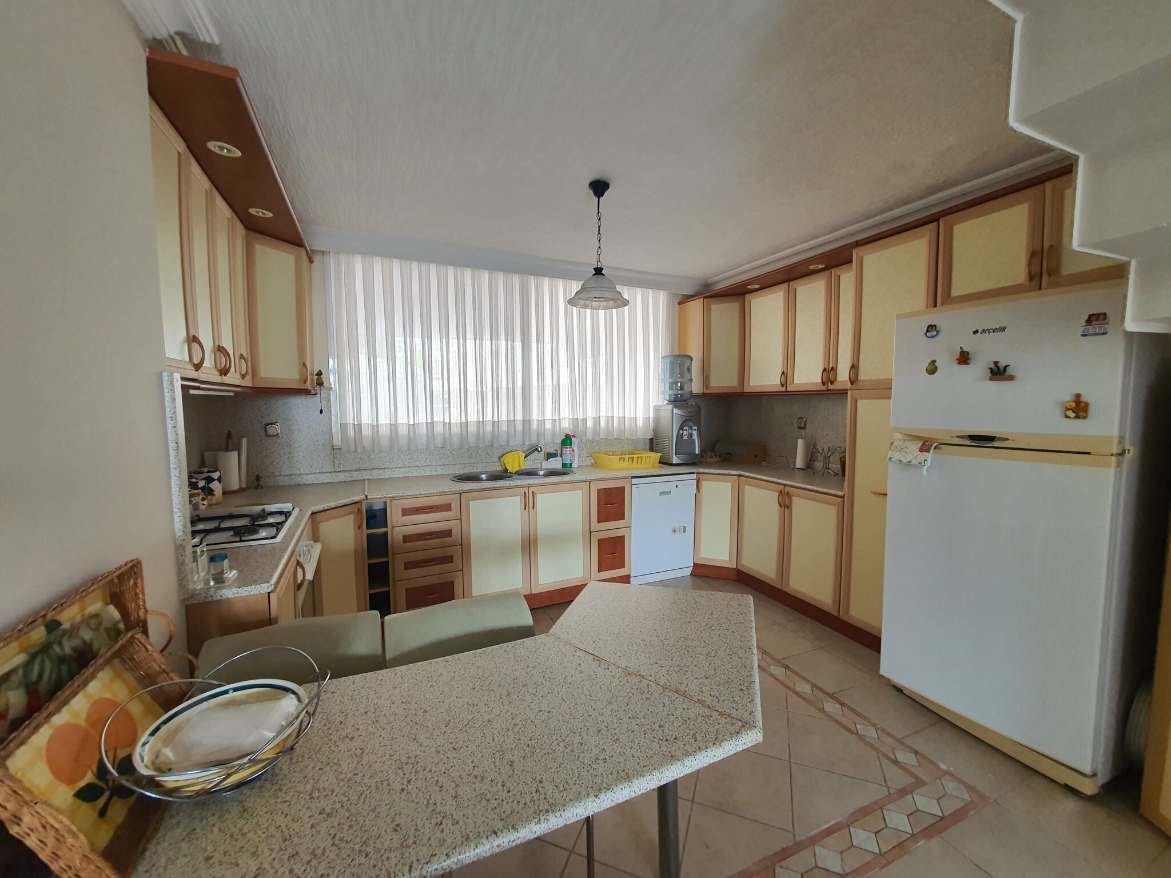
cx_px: 586
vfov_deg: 89.9
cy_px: 439
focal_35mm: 13
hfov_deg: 106.2
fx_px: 440
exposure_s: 1/50
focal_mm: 1.8
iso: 100
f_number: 2.2
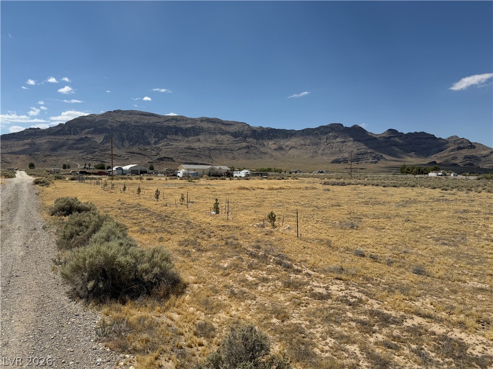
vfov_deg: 56.8
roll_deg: -0.8
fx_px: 342
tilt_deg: -2.2
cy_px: 184
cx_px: 246
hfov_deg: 71.6
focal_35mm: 24
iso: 80
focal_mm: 6.76
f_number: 1.78
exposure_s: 1/9091
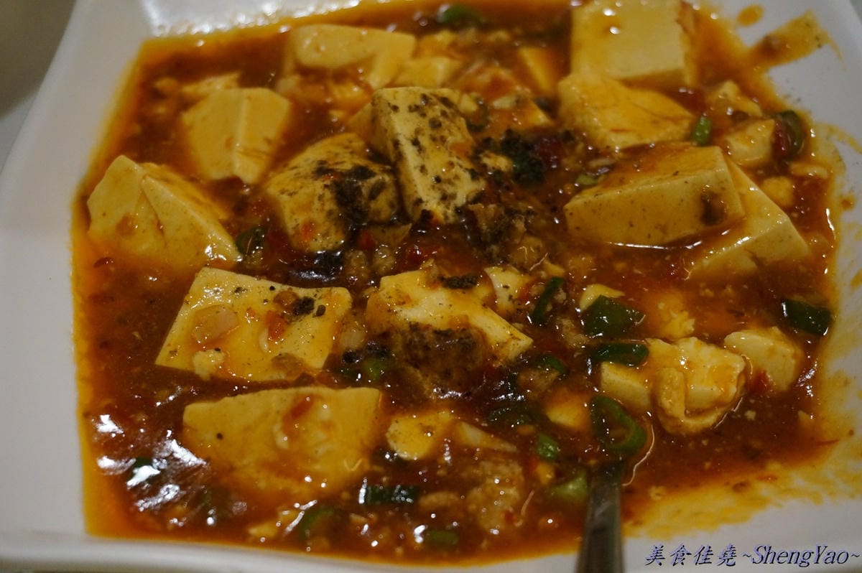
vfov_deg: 22.6
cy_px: 286
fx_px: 1435
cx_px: 431
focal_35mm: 60
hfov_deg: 33.4
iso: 3200
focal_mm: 40
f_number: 5.6
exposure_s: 1/125
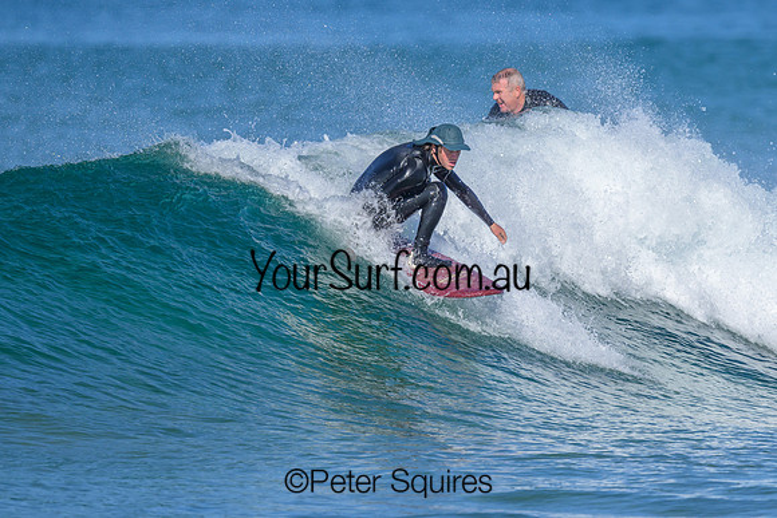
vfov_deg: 1.3
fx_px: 23594
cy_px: 199
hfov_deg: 1.9
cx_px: 475
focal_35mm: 1093
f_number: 6.3
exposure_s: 1/2000
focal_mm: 800
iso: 200
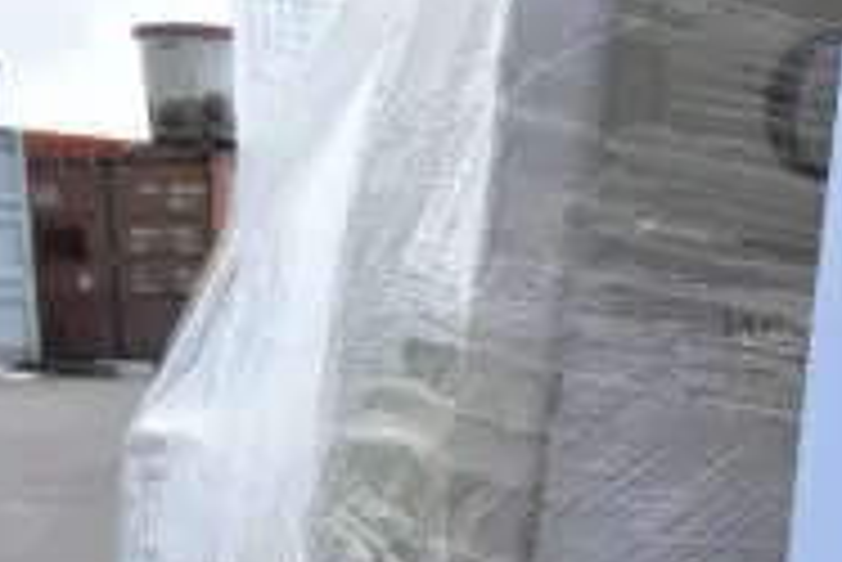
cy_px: 677
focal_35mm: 88
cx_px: 1288
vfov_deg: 15.0
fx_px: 2060
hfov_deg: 19.8
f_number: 22
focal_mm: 18
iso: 6400
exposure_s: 1/2000
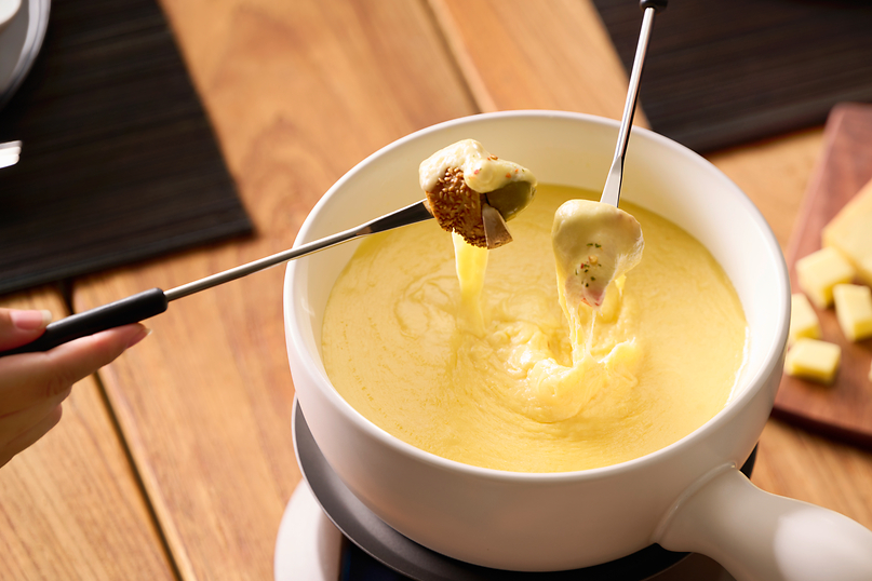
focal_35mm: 223
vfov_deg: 6.2
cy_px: 424
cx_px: 569
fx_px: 5401
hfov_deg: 9.2
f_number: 3.2
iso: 32
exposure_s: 1/125
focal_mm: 150
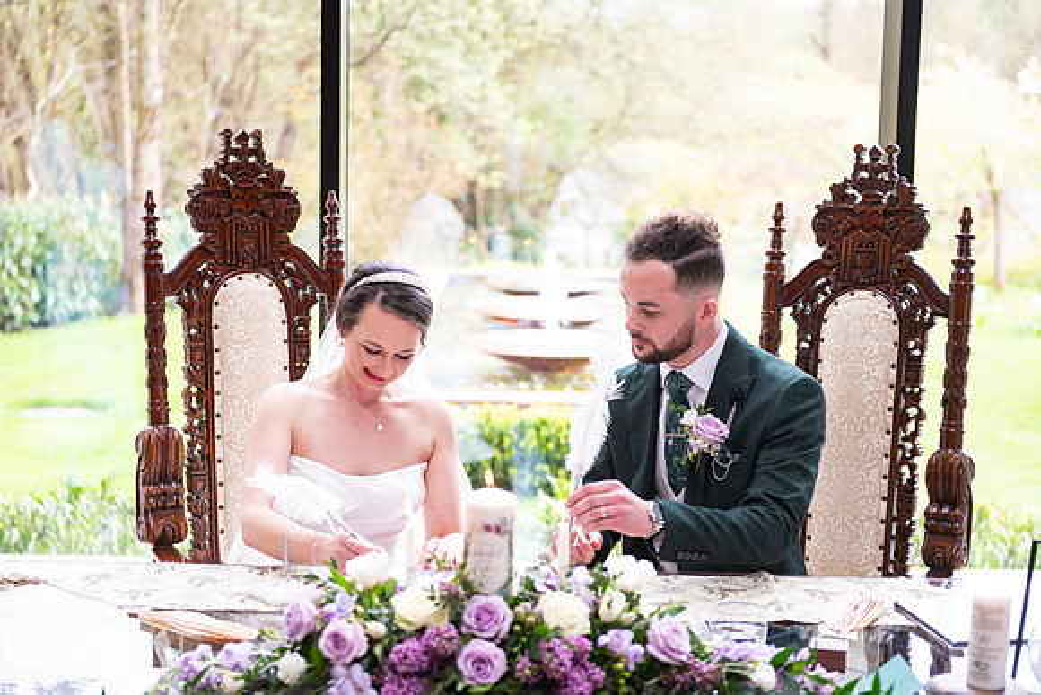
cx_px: 520
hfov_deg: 28.8
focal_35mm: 70
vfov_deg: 19.5
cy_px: 348
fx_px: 2025
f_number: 3.5
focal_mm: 70
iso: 500
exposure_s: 1/200
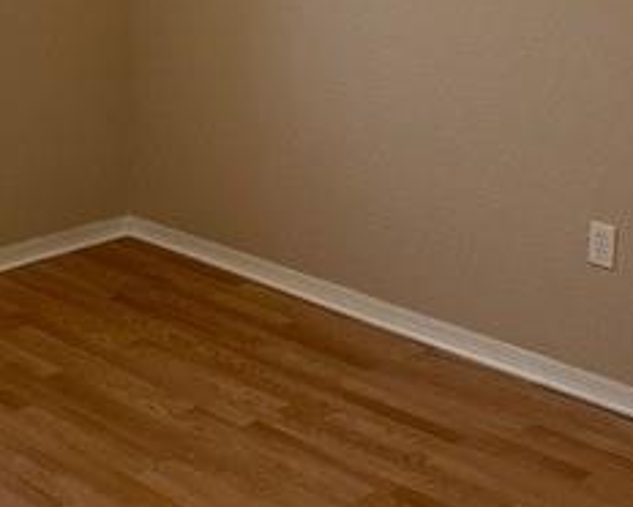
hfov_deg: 26.6
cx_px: 128
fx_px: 1313
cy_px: -8
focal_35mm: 70
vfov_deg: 21.1
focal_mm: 5.1
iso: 125
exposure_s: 1/69
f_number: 1.6
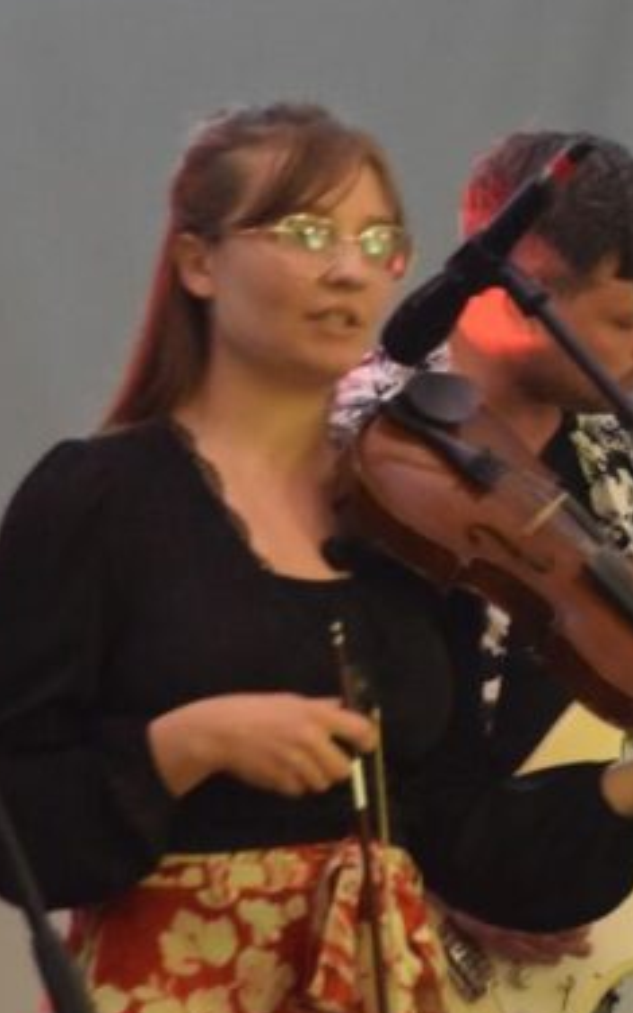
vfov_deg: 7.5
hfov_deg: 4.7
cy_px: 450
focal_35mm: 281
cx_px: 835
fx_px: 7756
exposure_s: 1/30
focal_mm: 90
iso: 6400
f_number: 5.6
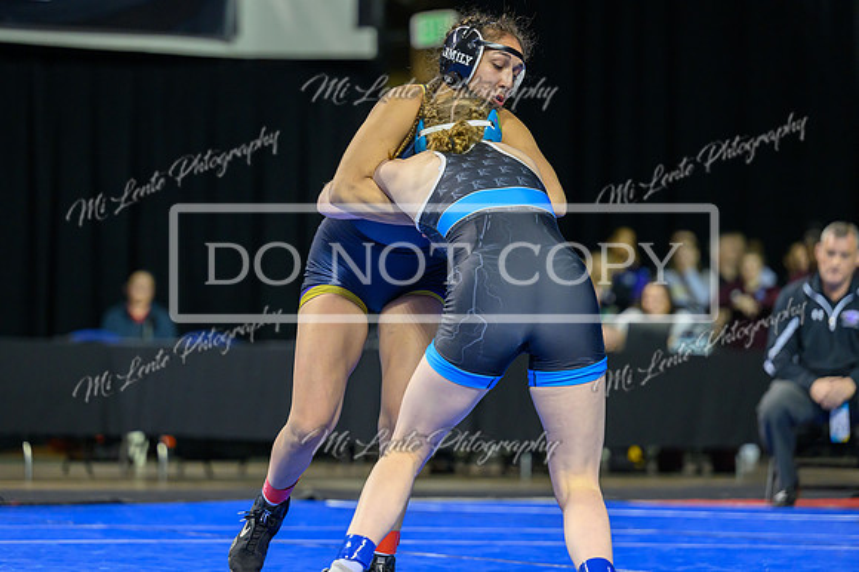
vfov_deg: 8.3
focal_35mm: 165
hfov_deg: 12.5
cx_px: 370
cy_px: 266
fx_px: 3934
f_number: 2.8
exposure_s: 1/800
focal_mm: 145
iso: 3200
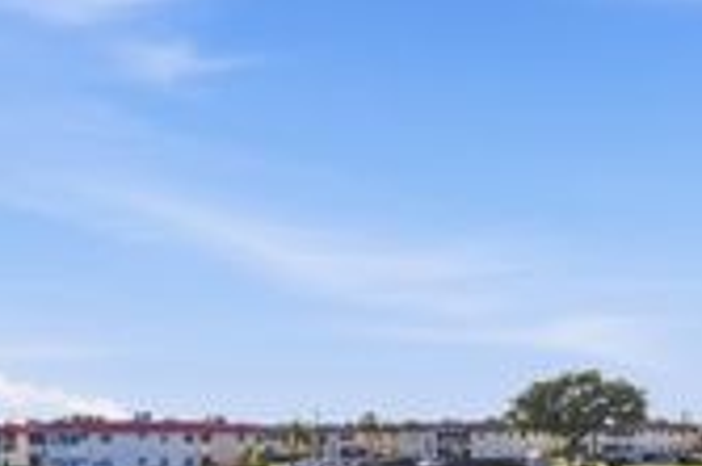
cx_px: 374
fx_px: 818
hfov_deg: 46.4
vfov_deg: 30.4
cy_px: 422
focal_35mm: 42
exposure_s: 1/8000
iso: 400
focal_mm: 14
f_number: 8
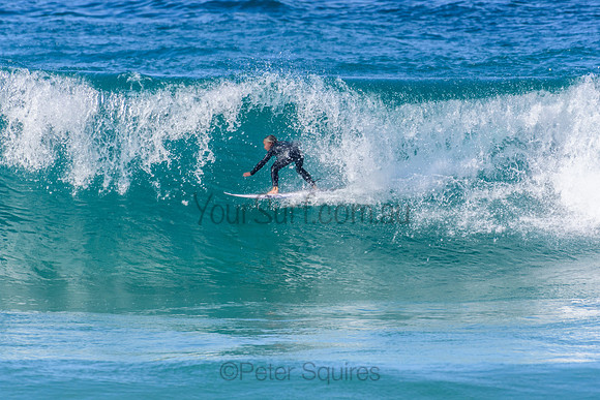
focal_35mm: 750
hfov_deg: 2.7
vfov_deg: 1.8
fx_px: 12502
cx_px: 300
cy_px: 200
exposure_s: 1/2000
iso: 400
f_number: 5.6
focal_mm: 500
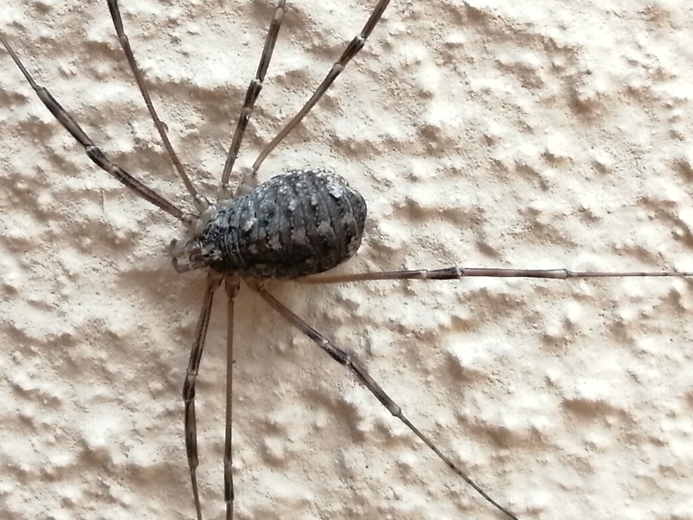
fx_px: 2022
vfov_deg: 14.7
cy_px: 260
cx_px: 346
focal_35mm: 101
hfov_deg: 19.4
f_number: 1.8
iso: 125
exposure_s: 1/30
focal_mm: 3.46
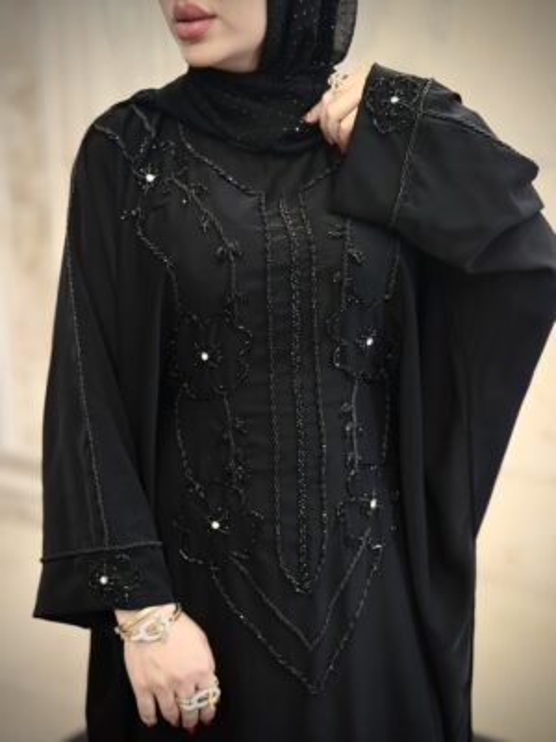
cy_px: 371
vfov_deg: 39.7
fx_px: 1028
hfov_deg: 30.3
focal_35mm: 48
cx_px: 278
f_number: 1.78
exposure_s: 1/50
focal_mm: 6.86
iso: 250
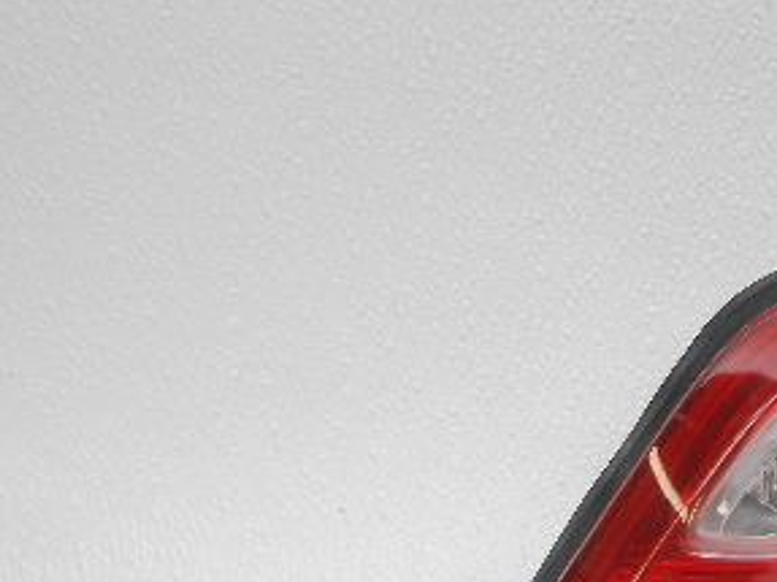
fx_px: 1301
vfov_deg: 24.7
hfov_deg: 31.1
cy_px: 476
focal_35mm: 58
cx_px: 758
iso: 80
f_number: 3.5
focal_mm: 4.6
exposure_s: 1/30
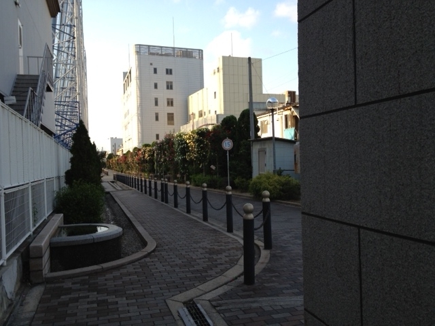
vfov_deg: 40.7
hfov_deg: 52.6
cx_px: 218
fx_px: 440
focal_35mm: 35
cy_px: 163
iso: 64
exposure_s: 1/383
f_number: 2.4
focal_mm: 4.28
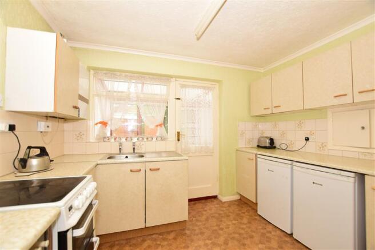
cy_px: 125
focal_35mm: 15
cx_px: 188
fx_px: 156
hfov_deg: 100.4
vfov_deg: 77.3
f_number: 5.6
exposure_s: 1/125
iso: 200
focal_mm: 10
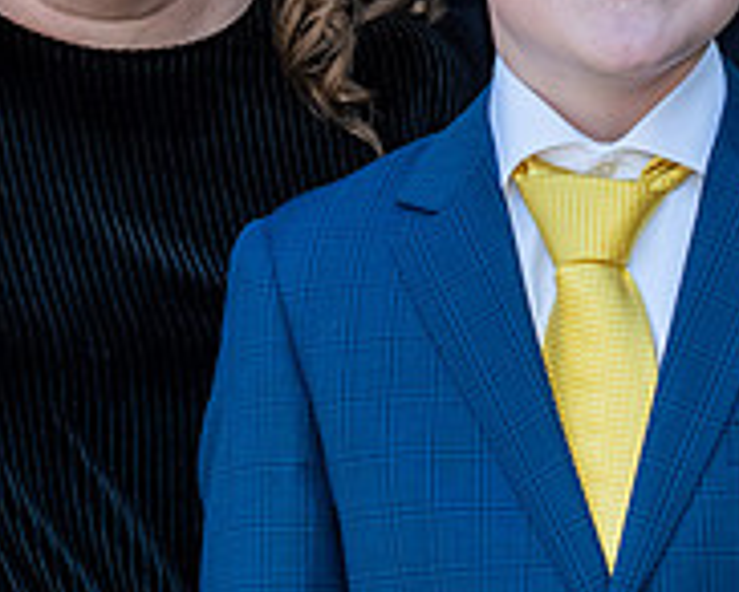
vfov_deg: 3.7
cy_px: -232
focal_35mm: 414
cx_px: 549
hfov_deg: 4.7
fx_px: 9065
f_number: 6.3
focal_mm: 75
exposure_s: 1/250
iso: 320
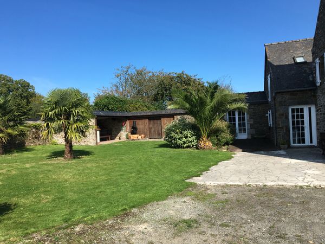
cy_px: 122
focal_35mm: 29
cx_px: 162
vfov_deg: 48.2
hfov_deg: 61.7
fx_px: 272
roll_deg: +1.0
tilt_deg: +1.5
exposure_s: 1/1304
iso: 25
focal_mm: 4.15
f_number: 2.2
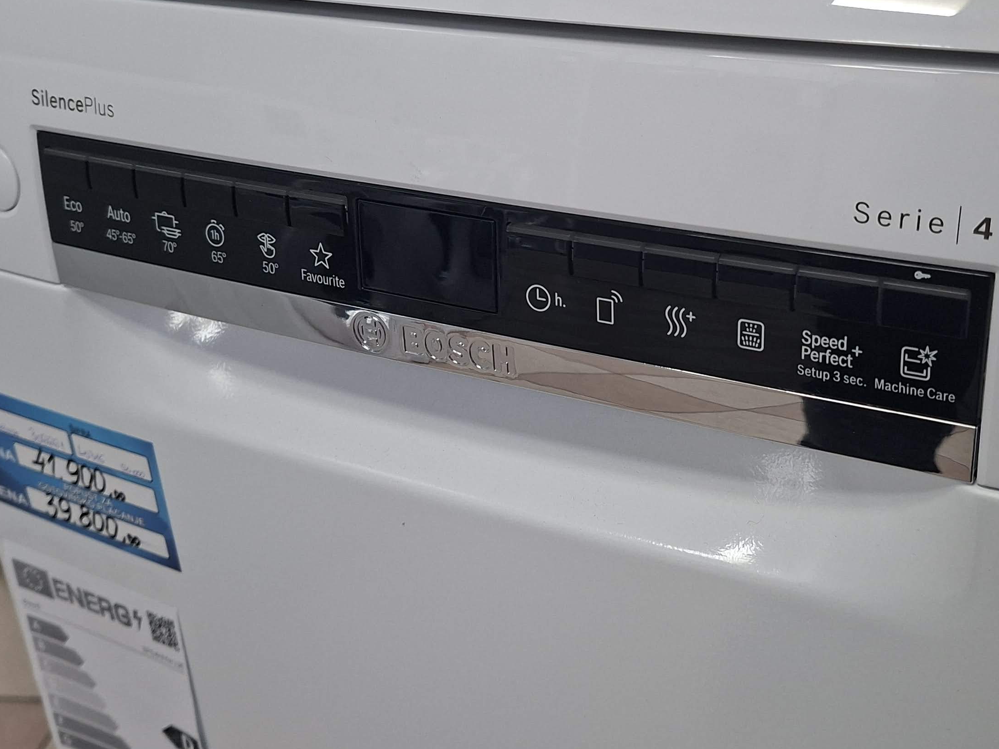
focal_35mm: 42
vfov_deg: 34.1
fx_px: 1212
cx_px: 604
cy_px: 263
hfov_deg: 44.5
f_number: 1.8
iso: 320
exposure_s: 1/100
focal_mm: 5.54
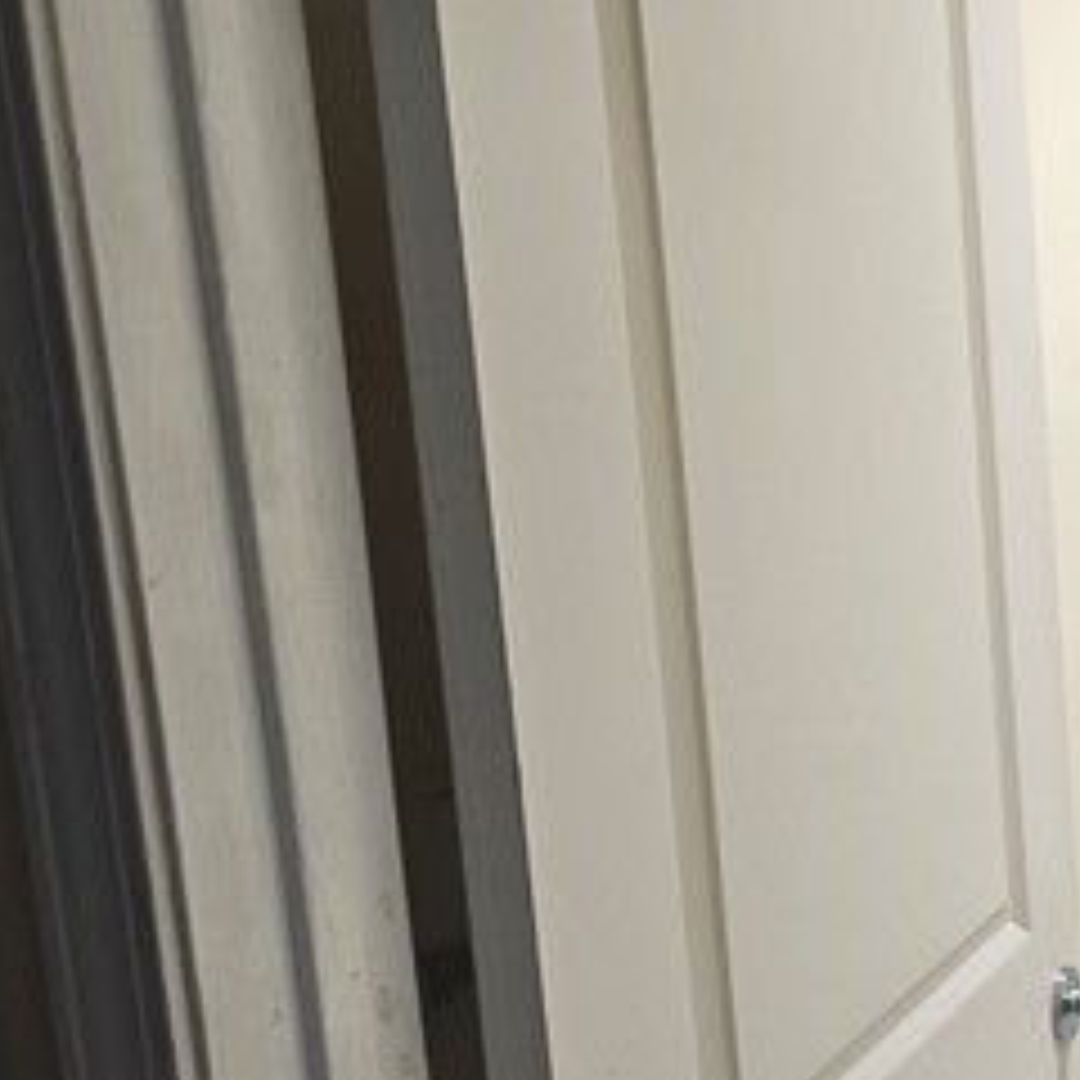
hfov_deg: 28.7
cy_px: 608
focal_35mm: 49
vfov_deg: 34.6
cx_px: 1386
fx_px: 1730
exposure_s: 1/60
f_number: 2.2
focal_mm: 2.2
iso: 80
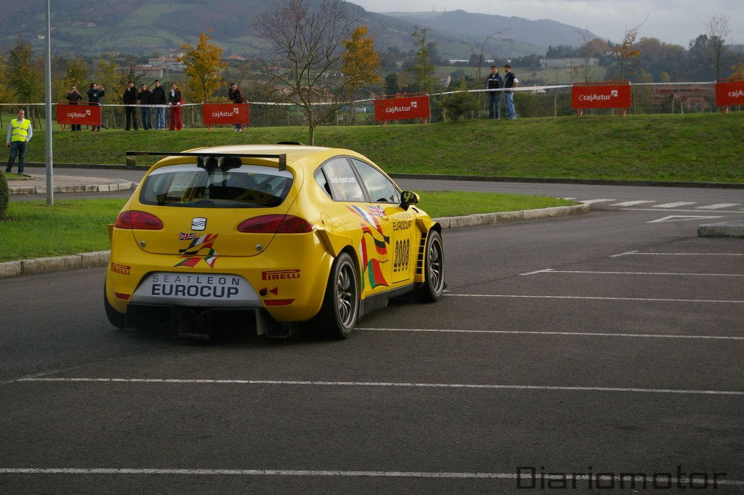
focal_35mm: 82
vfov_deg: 16.5
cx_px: 372
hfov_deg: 24.6
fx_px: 1703
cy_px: 248
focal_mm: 55
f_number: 8
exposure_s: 1/750
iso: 800
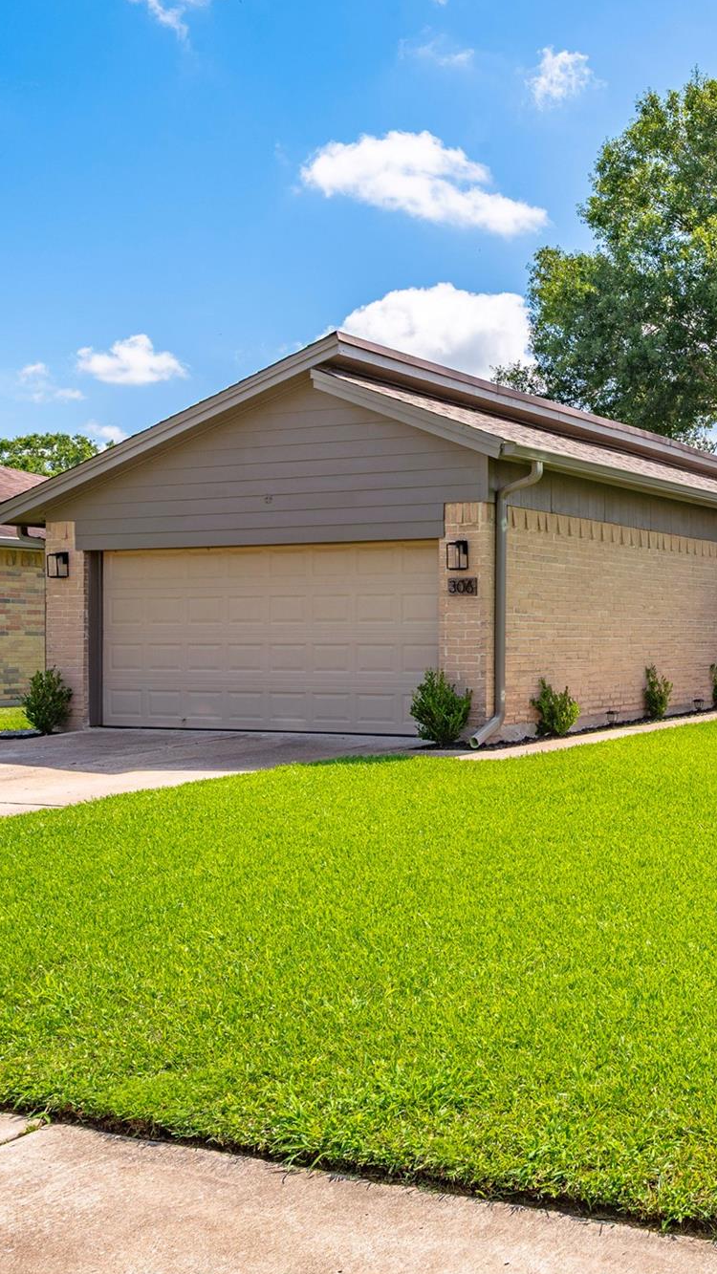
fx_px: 1250
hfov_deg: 28.9
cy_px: 634
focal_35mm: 37
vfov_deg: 54.0
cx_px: 795
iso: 125
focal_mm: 23
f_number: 10
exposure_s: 1/250
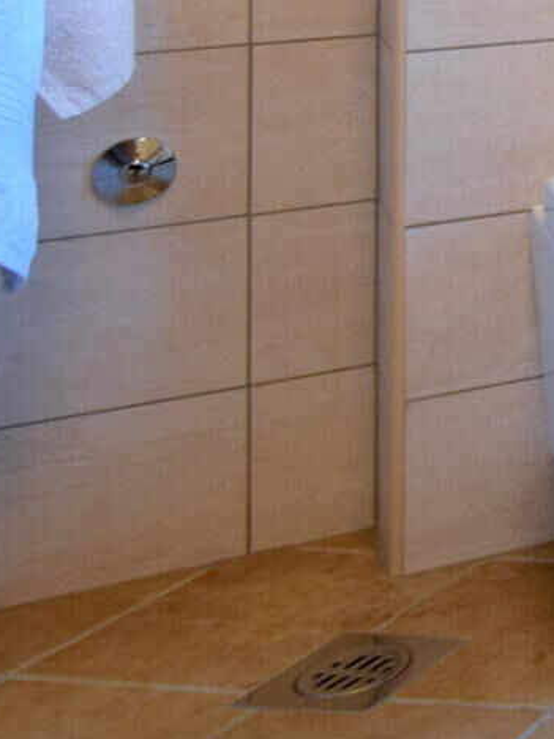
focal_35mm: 74
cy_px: -317
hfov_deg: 12.3
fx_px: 1579
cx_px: 1545
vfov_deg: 22.4
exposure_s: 1/60
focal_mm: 10
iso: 400
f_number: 4
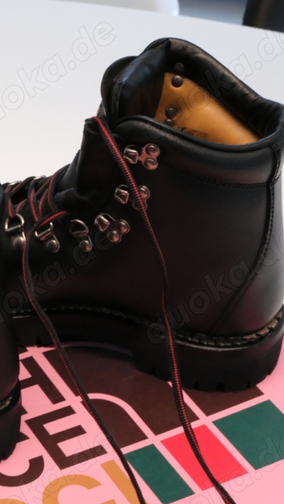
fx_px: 1098
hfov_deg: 14.3
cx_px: -52
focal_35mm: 82
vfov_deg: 25.9
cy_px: 262
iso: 6400
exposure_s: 1/20
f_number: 13
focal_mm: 32.5
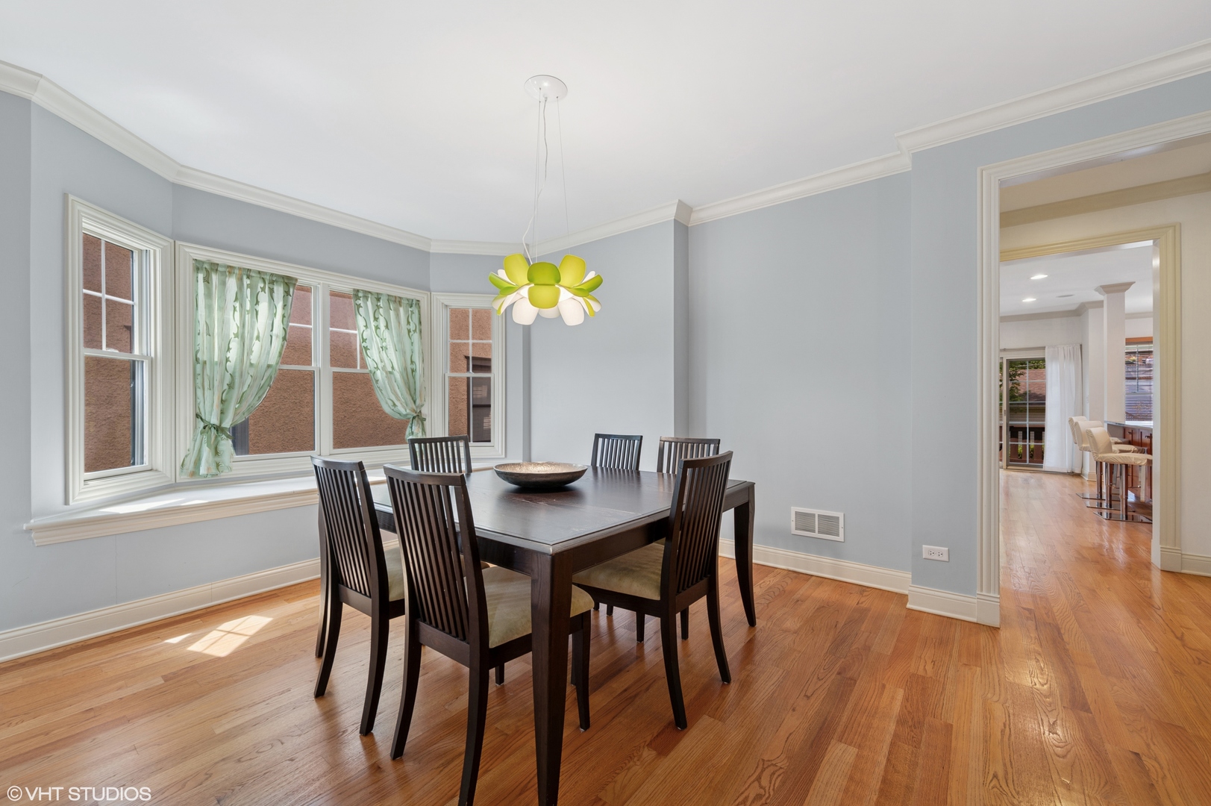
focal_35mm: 14
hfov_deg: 104.3
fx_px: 471
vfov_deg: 81.1
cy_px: 403
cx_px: 606
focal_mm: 14
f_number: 9.5
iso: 200
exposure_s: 1/10
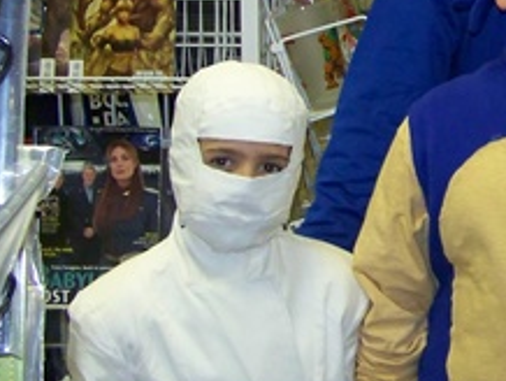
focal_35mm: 101
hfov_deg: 18.8
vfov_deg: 14.6
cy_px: 53
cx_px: 530
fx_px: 1478
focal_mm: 5.85
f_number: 2.8
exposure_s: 1/30
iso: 200
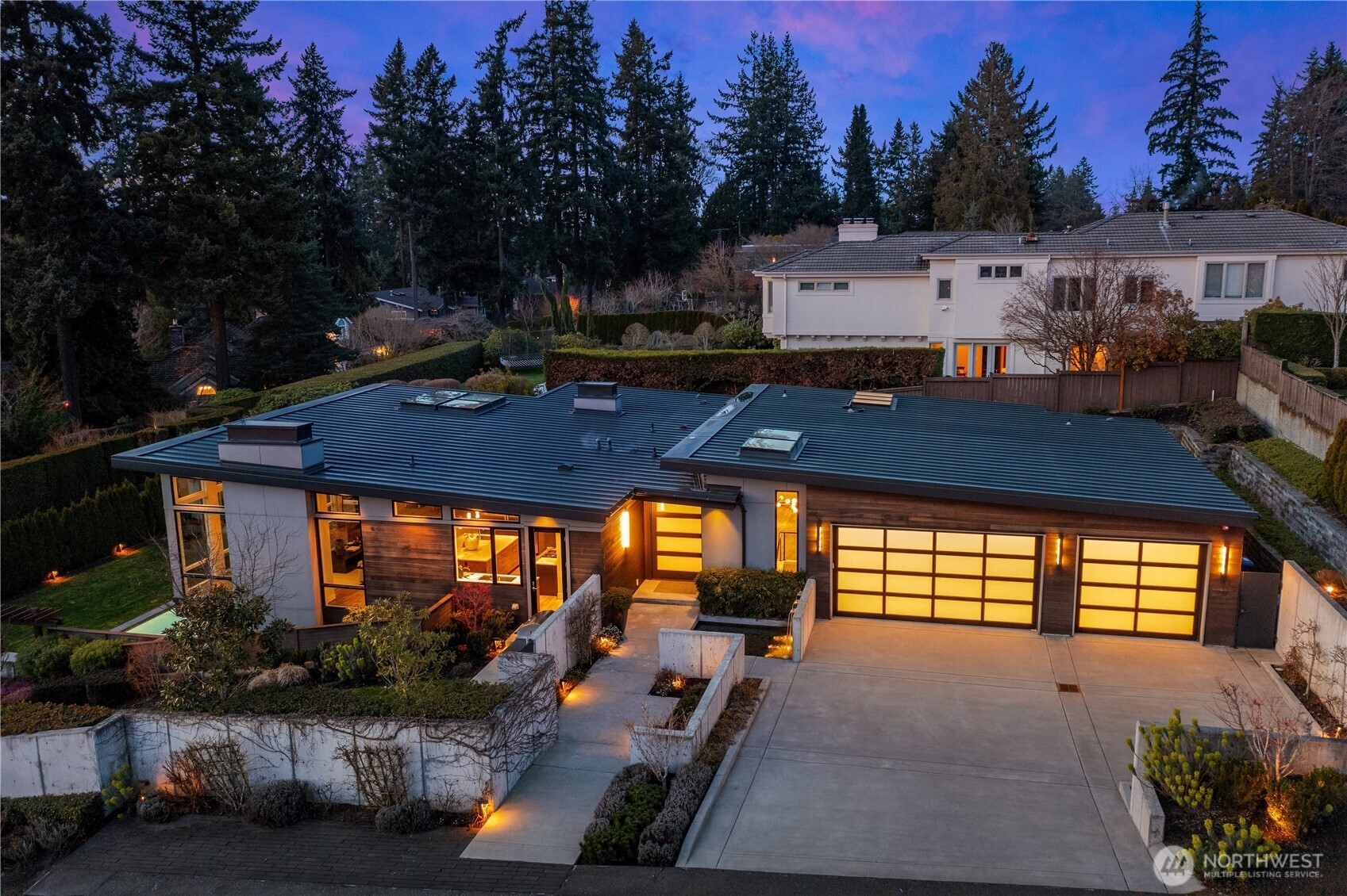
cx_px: 674
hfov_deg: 65.5
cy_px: 448
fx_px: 1047
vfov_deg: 46.4
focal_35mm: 28
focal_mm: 10.26
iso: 400
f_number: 2.8
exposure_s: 1/13
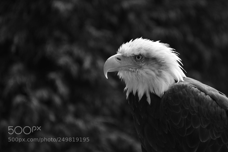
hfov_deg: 5.6
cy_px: 59
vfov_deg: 3.7
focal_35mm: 371
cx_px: 138
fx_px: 2350
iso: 450
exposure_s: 1/320
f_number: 5.6
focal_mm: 300
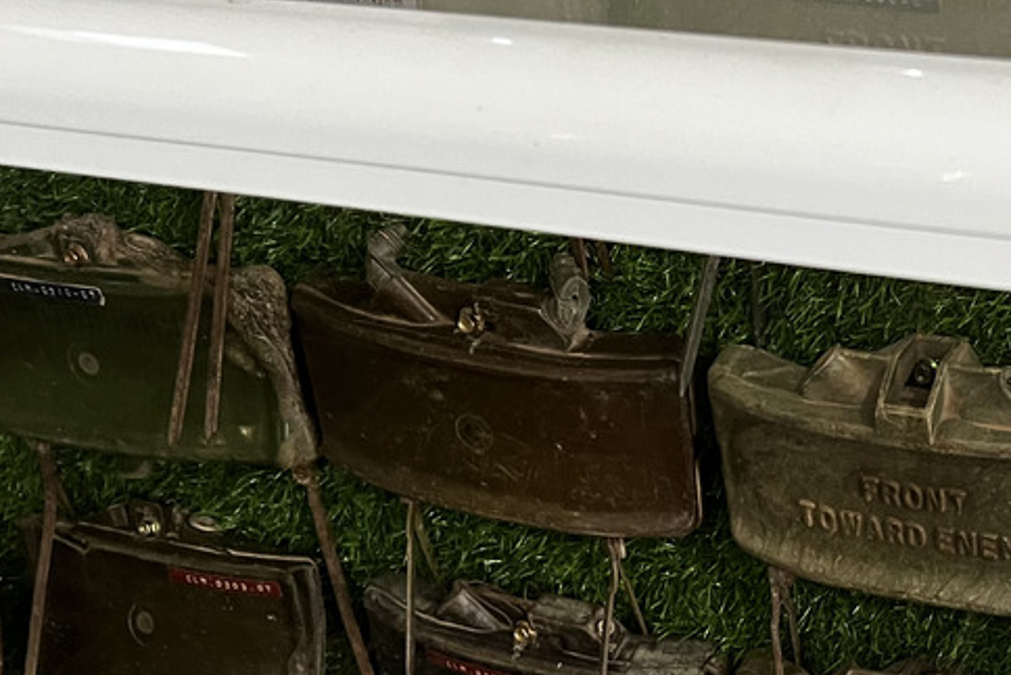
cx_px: 844
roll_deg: +3.0
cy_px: 650
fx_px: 1882
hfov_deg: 29.2
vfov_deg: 19.8
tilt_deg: -37.5
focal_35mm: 67
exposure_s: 1/33
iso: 400
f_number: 1.5
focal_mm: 5.7
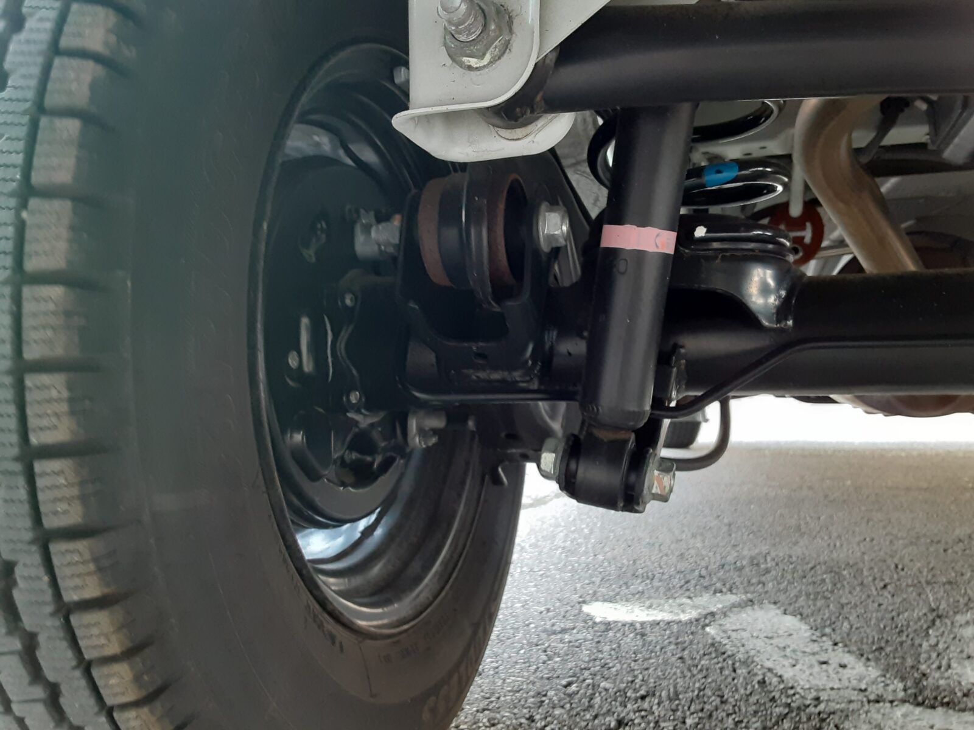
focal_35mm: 27
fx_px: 760
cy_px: 365
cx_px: 487
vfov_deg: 51.4
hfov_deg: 65.3
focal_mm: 2.91
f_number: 1.9
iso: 200
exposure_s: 1/33
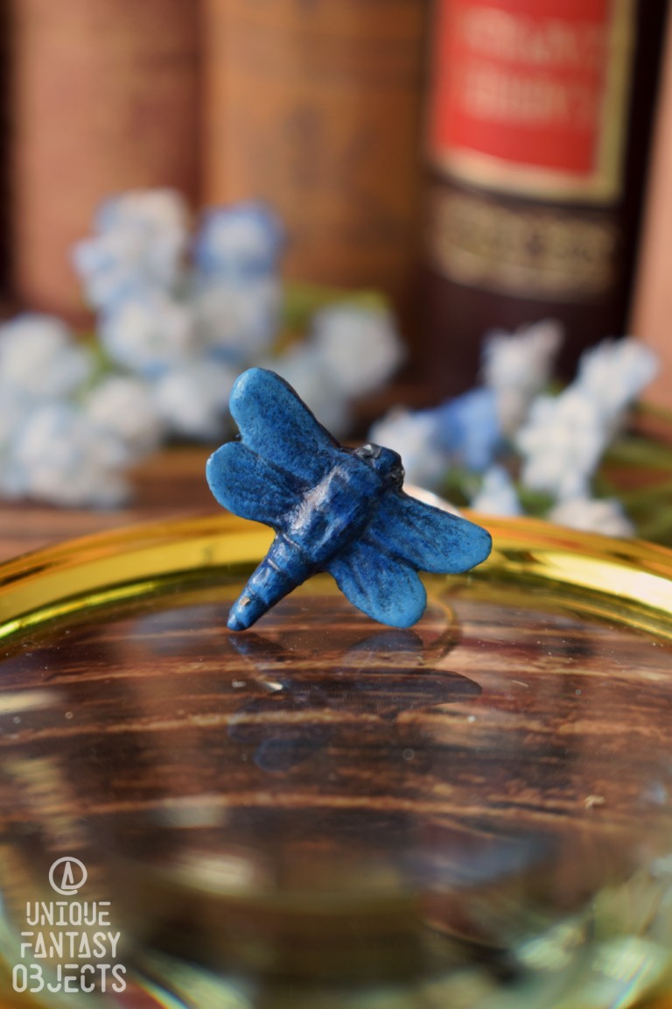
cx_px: 336
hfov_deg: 16.6
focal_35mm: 82
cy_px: 504
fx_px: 2310
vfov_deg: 24.6
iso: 400
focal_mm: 55
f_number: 5.6
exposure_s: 1/100
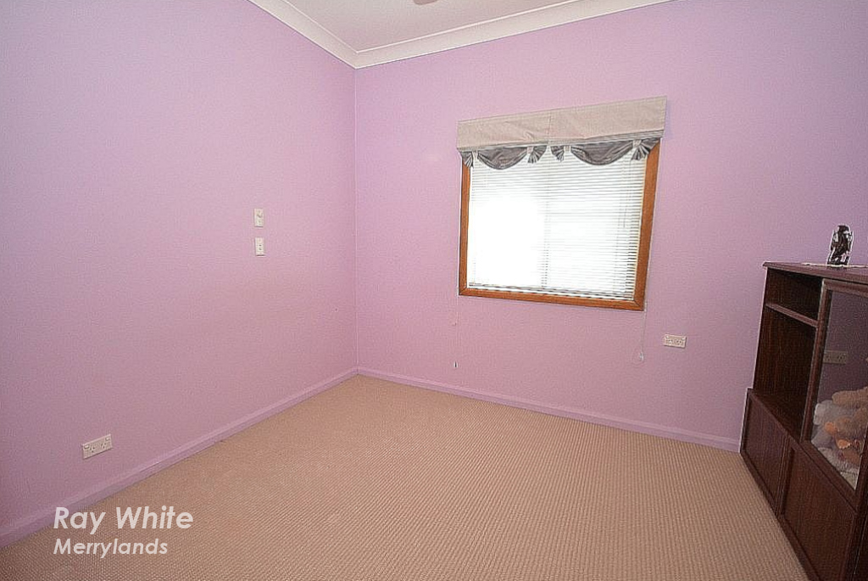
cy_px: 290
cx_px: 434
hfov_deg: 100.3
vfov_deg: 77.5
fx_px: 362
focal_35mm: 15
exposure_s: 1/60
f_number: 4
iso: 220
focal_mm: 10
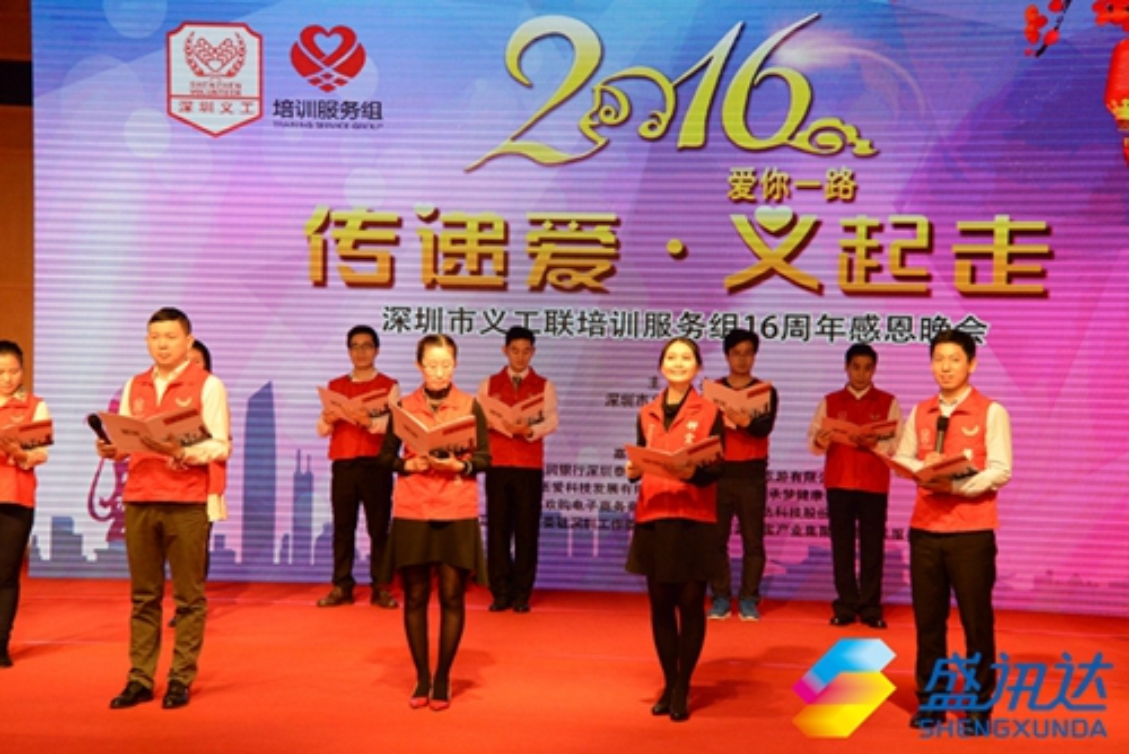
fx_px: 2353
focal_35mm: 75
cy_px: 377
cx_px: 564
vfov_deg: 18.2
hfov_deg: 27.0
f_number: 7.1
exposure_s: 1/800
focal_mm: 75
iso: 6400
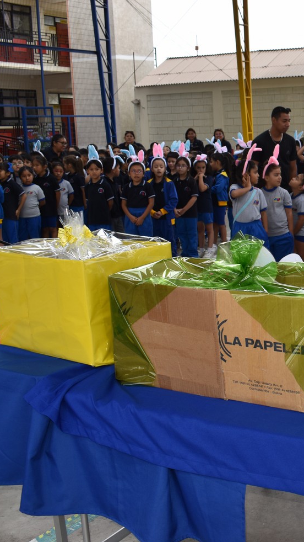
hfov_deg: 22.9
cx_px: 363
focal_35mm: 48
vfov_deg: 42.9
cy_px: 275
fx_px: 688
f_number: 6.3
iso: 125
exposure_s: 1/125
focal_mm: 20
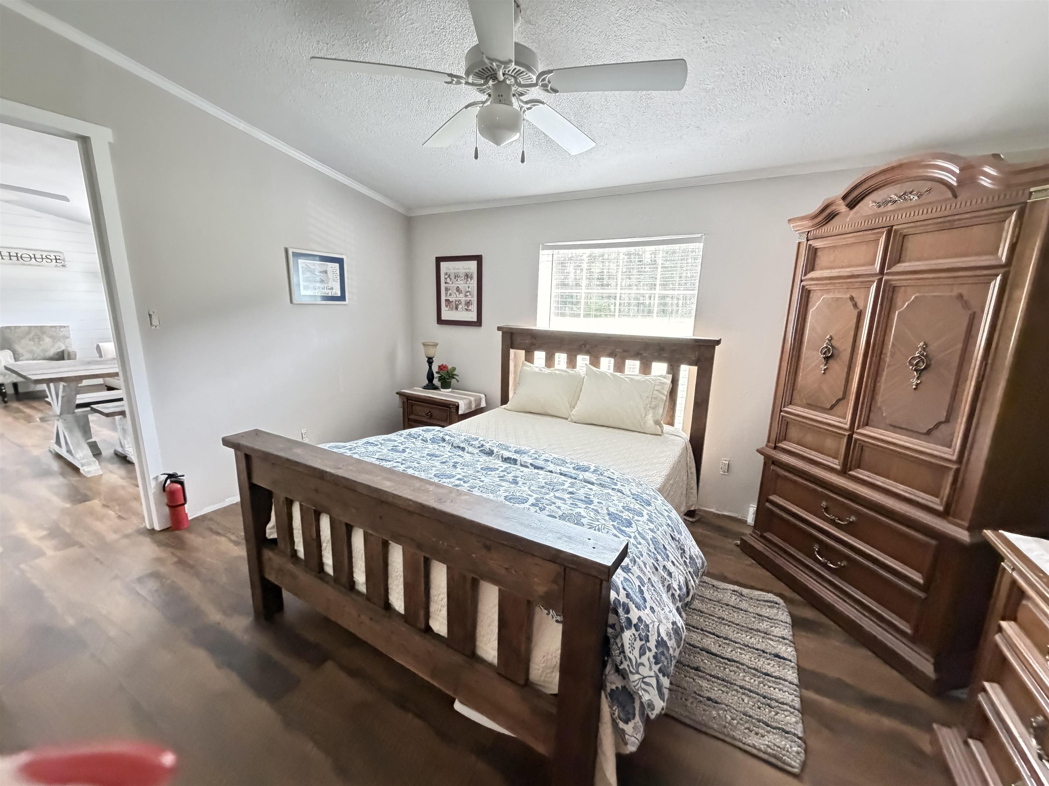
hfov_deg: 102.1
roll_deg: +0.4
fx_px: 424
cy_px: 393
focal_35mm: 14
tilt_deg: -9.0
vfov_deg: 85.7
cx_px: 524
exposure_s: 1/60
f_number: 2.2
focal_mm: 2.22
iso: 1000
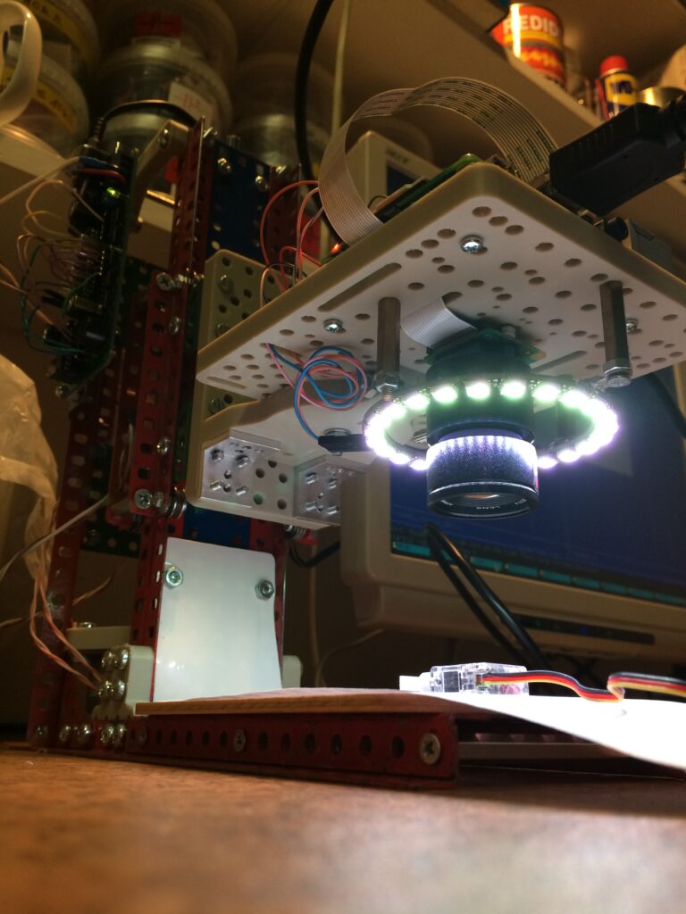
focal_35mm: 29
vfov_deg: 61.7
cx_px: 343
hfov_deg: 48.2
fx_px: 766
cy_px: 457
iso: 100
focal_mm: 4.15
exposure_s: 1/33
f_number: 2.2
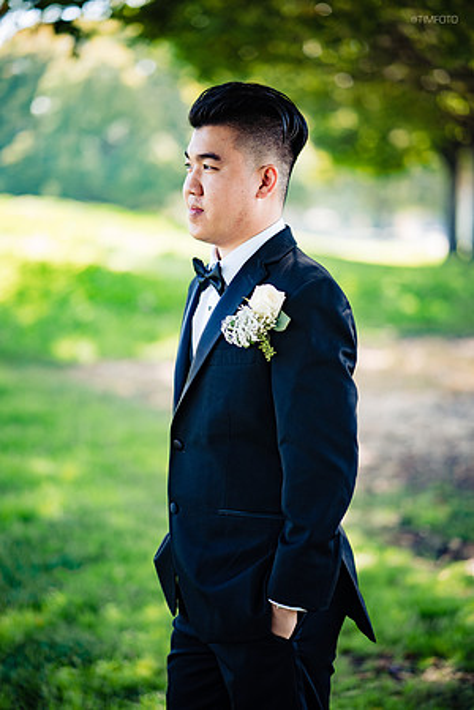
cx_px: 237
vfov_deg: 23.9
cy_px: 355
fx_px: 1679
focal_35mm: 85
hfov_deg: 16.1
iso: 160
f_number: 1.8
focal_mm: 85
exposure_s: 1/320
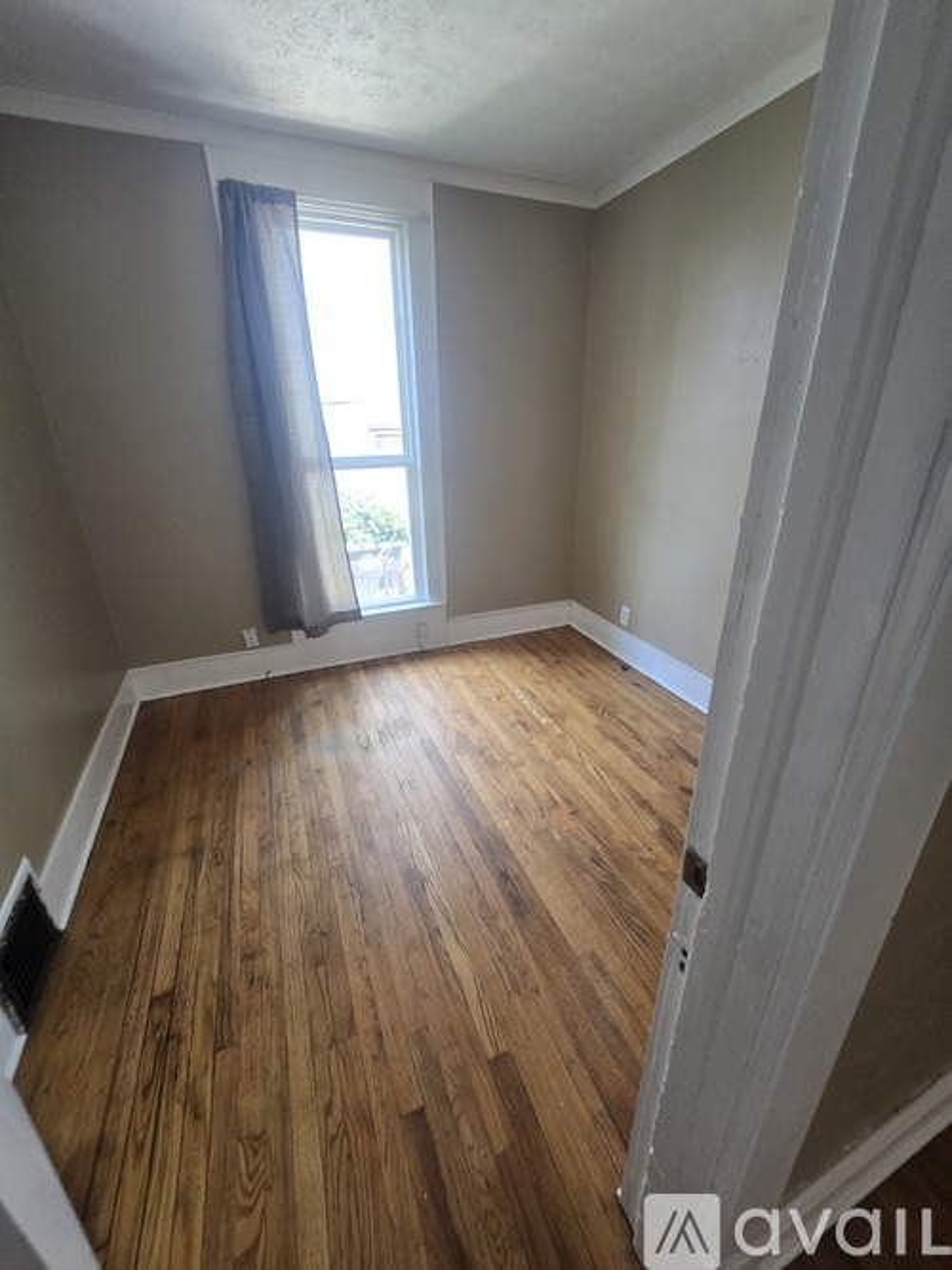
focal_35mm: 13
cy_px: 635
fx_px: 477
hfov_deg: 89.9
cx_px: 476
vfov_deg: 106.2
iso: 160
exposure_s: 1/60
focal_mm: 2.2
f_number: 2.2
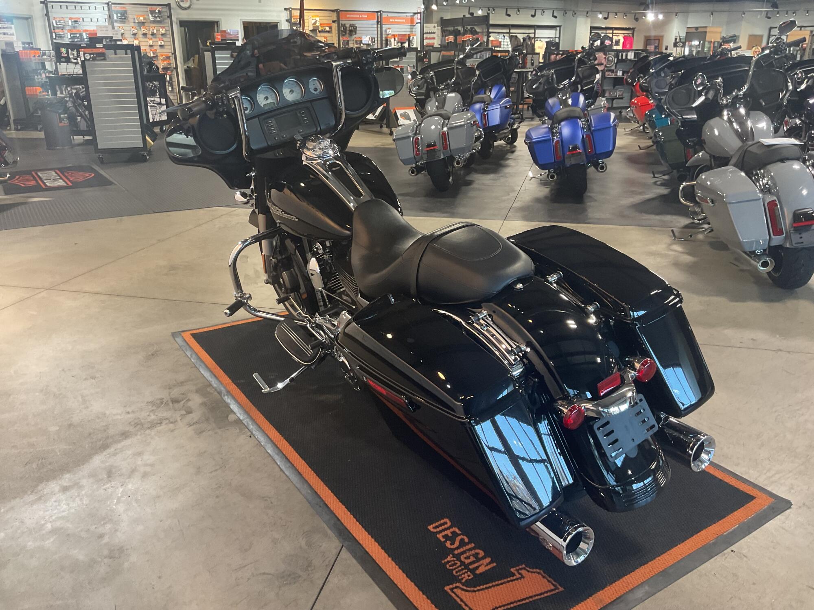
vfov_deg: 48.2
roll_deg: +1.5
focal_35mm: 29
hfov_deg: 61.7
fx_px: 682
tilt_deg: -21.0
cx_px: 407
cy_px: 305
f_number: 1.8
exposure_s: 1/50
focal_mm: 3
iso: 100
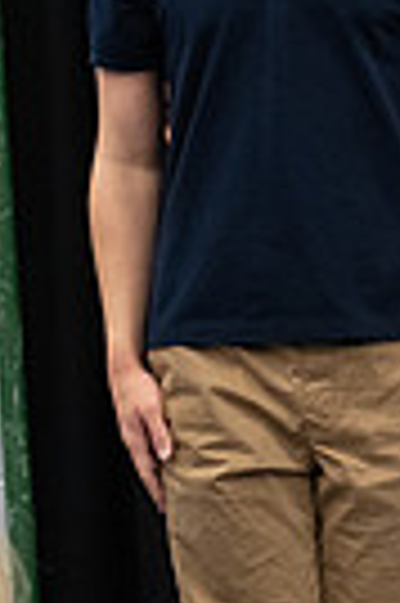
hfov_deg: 3.2
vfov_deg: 4.8
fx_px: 7101
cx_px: 1088
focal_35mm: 425
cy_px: -202
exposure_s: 1/100
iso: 6400
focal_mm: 98
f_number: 6.3
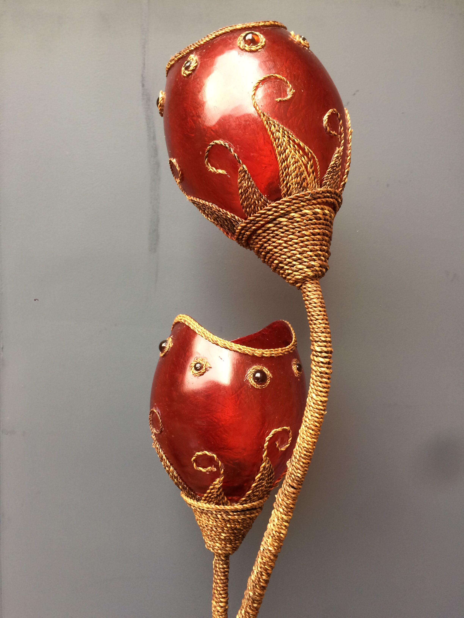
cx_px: 232
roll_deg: -3.8
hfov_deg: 48.2
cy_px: 309
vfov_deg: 61.7
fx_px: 518
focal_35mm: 29
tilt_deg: -11.9
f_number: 2.2
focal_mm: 4.15
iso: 50
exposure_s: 1/33
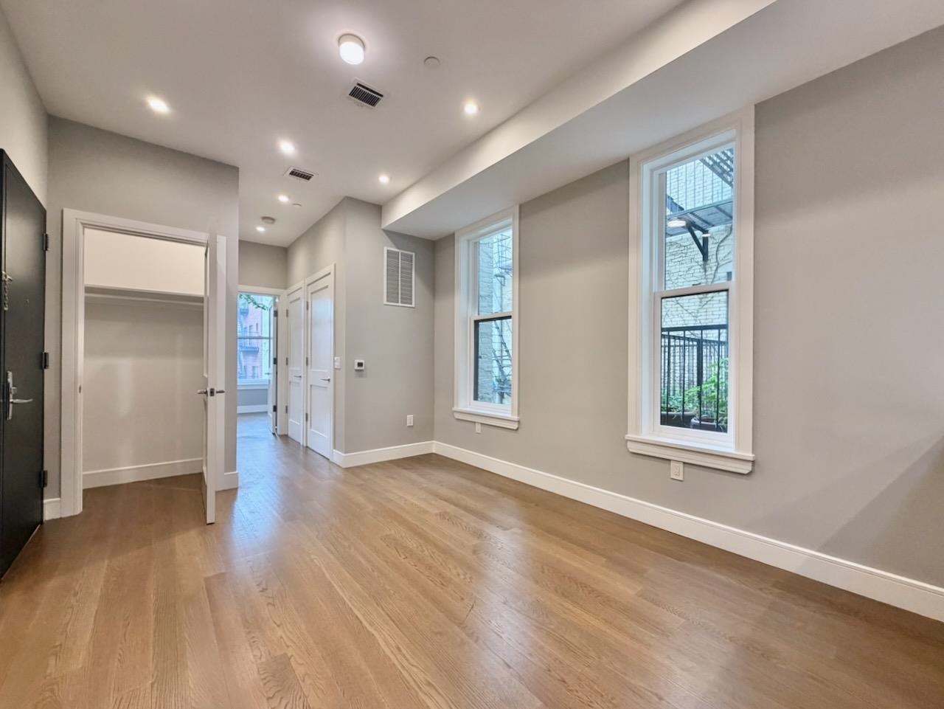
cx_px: 472
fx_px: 382
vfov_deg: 85.7
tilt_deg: -0.2
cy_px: 354
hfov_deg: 102.0
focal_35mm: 14
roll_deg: +0.4
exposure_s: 1/120
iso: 250
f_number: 2.2
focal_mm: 2.22
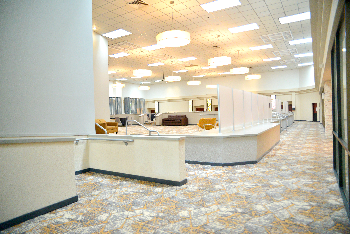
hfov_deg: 58.7
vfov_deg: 41.1
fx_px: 311
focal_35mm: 32
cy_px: 117
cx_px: 175
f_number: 2.8
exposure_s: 1/50
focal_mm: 32
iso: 1000
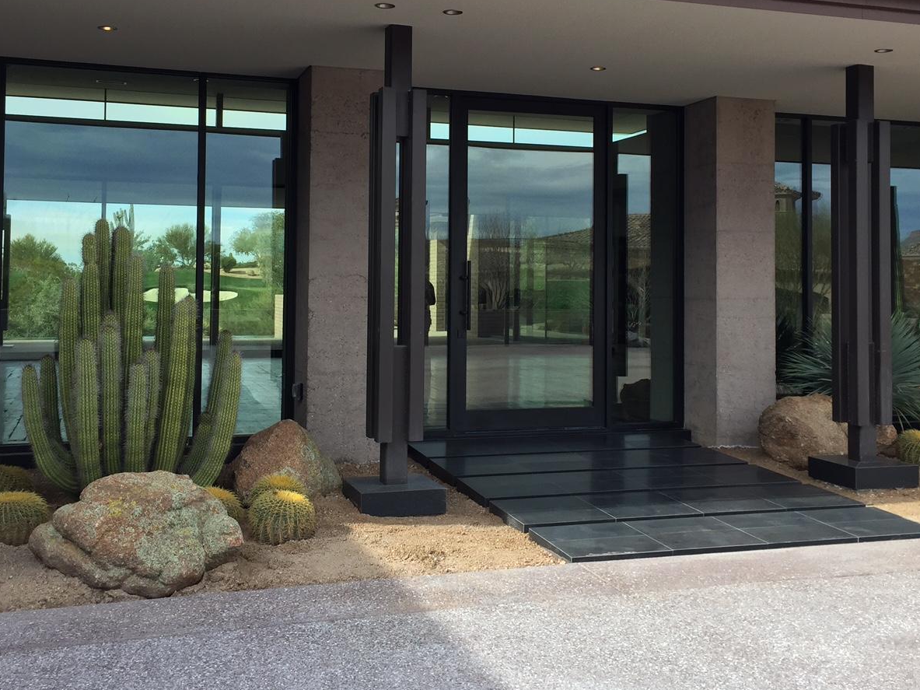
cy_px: 268
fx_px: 1063
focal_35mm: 40
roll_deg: -0.6
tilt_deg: +1.8
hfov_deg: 46.8
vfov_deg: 35.8
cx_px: 457
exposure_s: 1/618
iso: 32
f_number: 2.2
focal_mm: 4.15
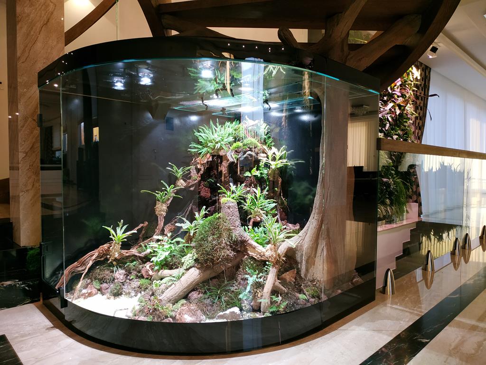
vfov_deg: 56.8
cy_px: 182
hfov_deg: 71.6
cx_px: 243
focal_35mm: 24
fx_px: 337
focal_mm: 3.94
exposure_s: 1/25
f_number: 1.9
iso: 250
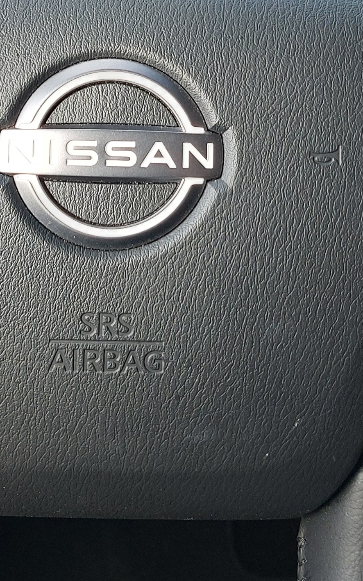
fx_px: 1313
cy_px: 70
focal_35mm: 83
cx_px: 100
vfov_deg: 24.3
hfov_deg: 15.7
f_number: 1.8
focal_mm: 5.23
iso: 25
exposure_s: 1/60
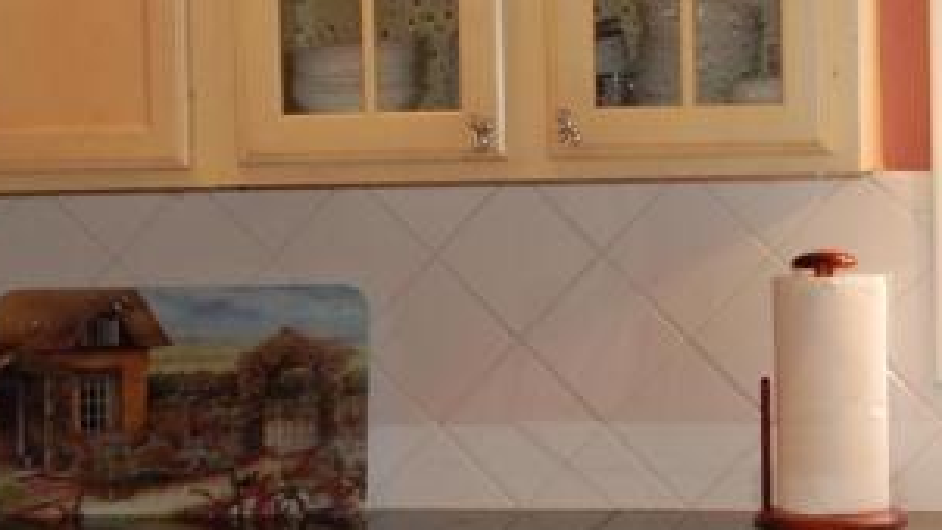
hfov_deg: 19.8
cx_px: 513
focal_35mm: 108
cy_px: 346
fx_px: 2698
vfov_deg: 11.2
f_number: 3.5
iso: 400
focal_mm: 18
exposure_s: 1/60
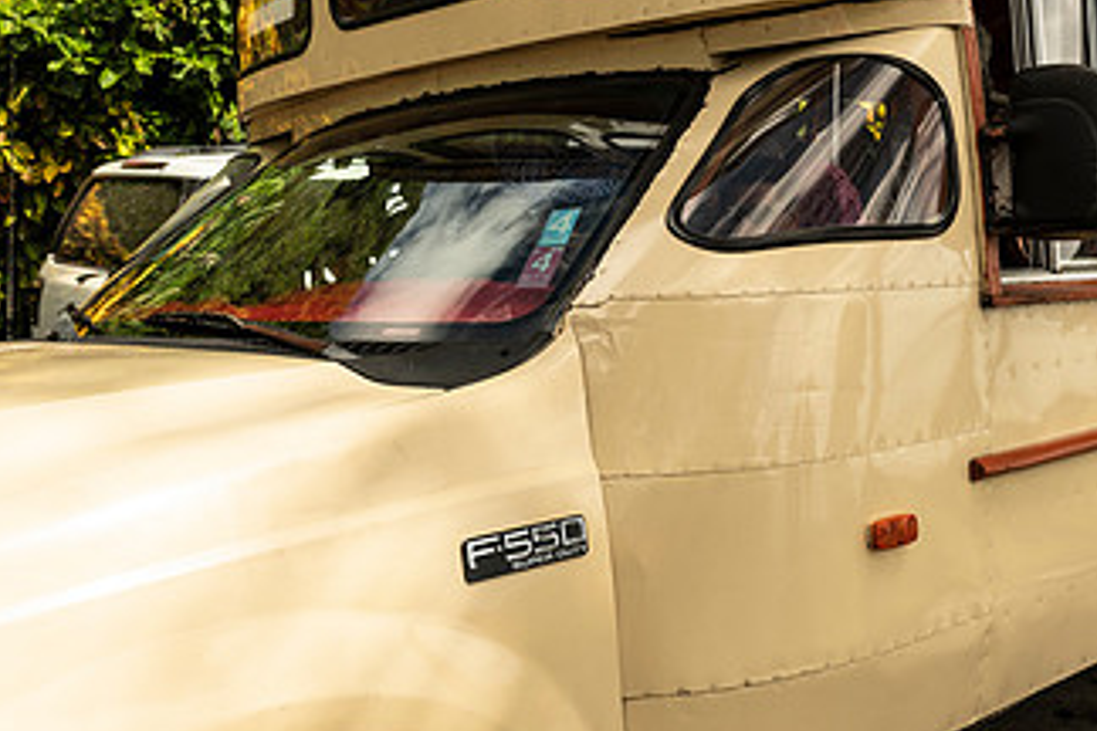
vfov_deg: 31.2
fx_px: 1310
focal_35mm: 43
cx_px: 697
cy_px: 391
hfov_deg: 45.0
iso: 100
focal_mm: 24
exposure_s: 1/250
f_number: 8
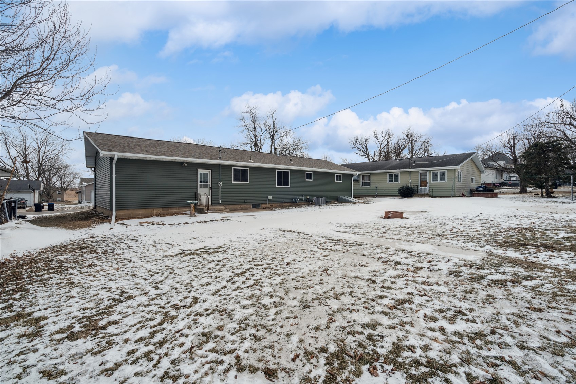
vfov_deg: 73.7
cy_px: 192
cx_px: 288
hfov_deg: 96.7
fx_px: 256
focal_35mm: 16
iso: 400
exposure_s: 1/640
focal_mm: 16
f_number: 10
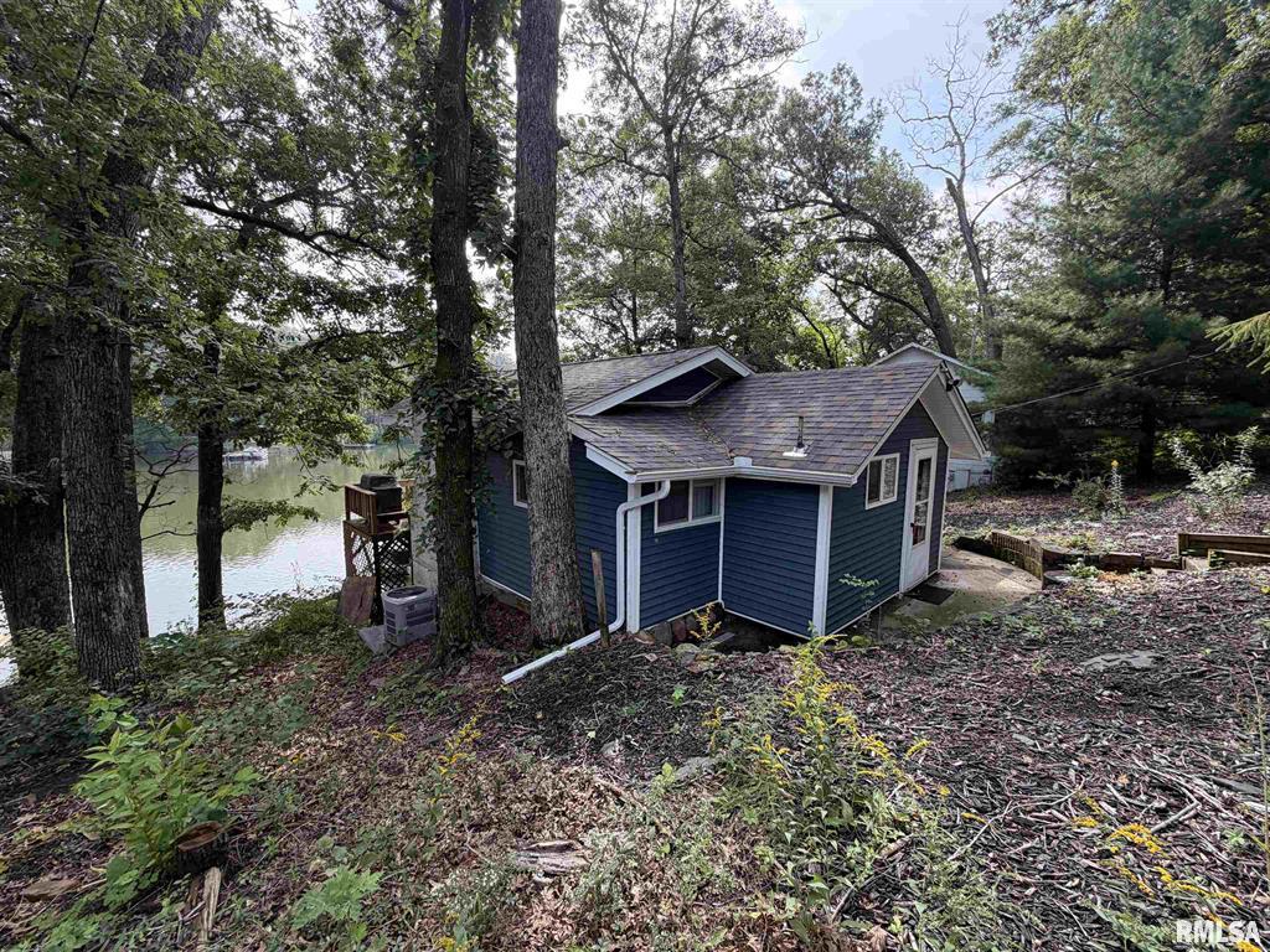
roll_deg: -0.5
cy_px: 476
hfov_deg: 102.1
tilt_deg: -6.7
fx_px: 514
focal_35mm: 14
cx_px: 635
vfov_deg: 85.7
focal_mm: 2.22
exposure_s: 1/241
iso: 40
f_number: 2.2
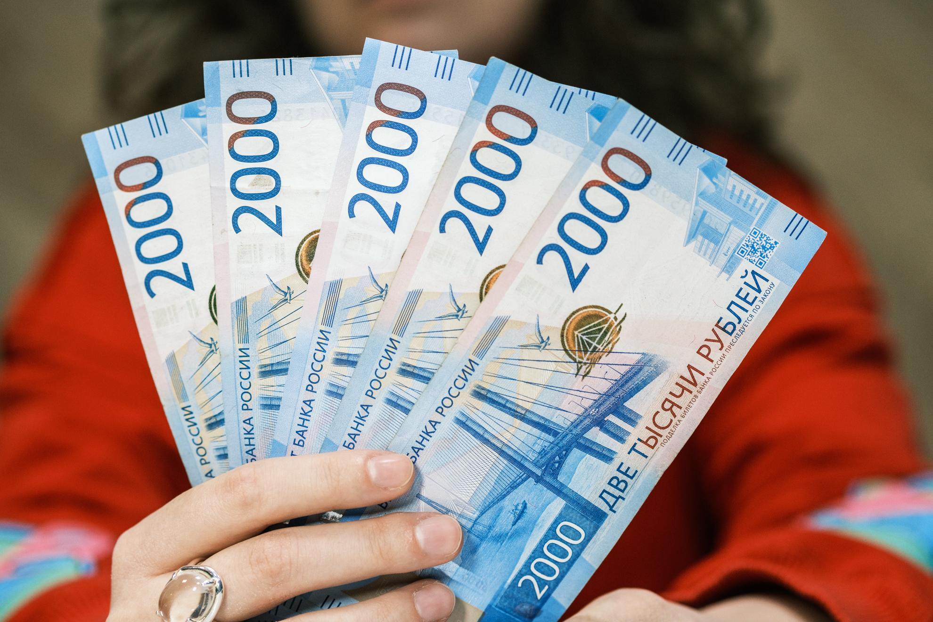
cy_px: 311
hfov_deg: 27.0
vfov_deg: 18.2
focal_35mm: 75
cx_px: 466
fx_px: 1944
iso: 1250
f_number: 2.8
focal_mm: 50
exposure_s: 1/320
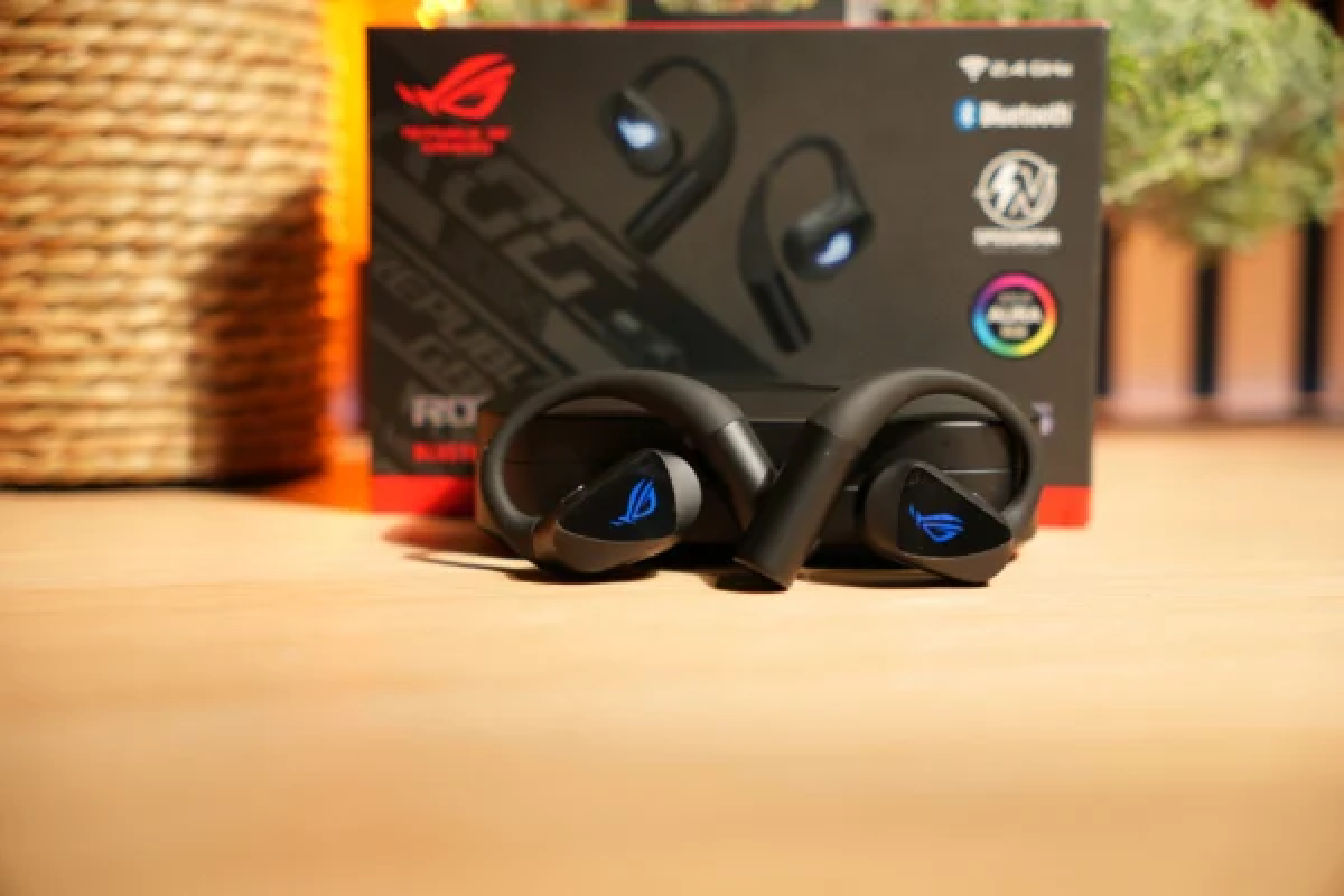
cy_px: 448
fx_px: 1915
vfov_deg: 26.3
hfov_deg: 38.7
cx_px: 672
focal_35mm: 51
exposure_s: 1/60
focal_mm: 34.2
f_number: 2.8
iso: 100
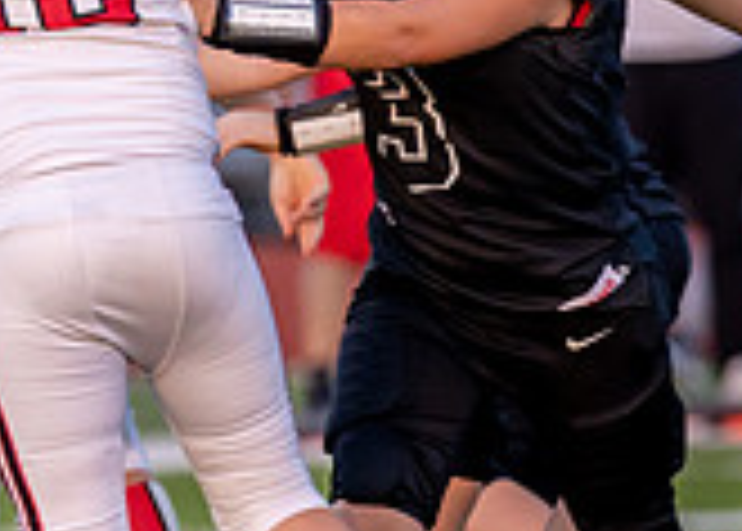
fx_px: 21883
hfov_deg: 1.9
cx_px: 910
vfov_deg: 1.4
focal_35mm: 1038
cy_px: 364
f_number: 2.8
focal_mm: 200
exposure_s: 1/1250
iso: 500
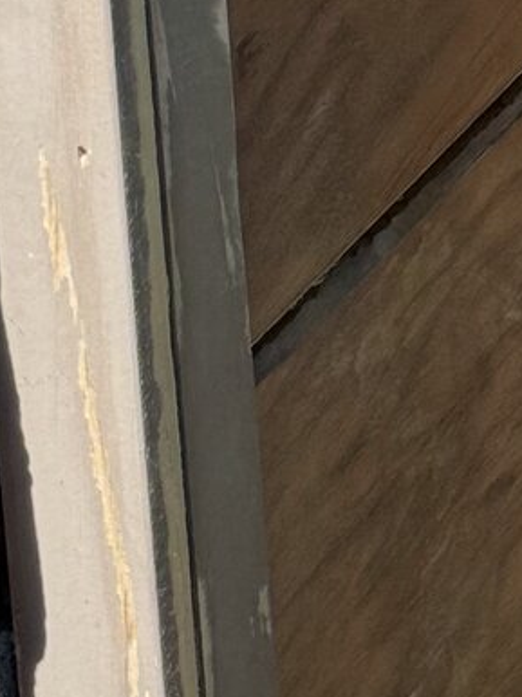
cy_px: 507
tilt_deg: -24.5
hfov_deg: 6.2
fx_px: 4811
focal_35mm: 239
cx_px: 629
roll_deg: +2.7
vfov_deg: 8.3
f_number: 1.78
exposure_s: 1/2252
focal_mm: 6.76
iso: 64
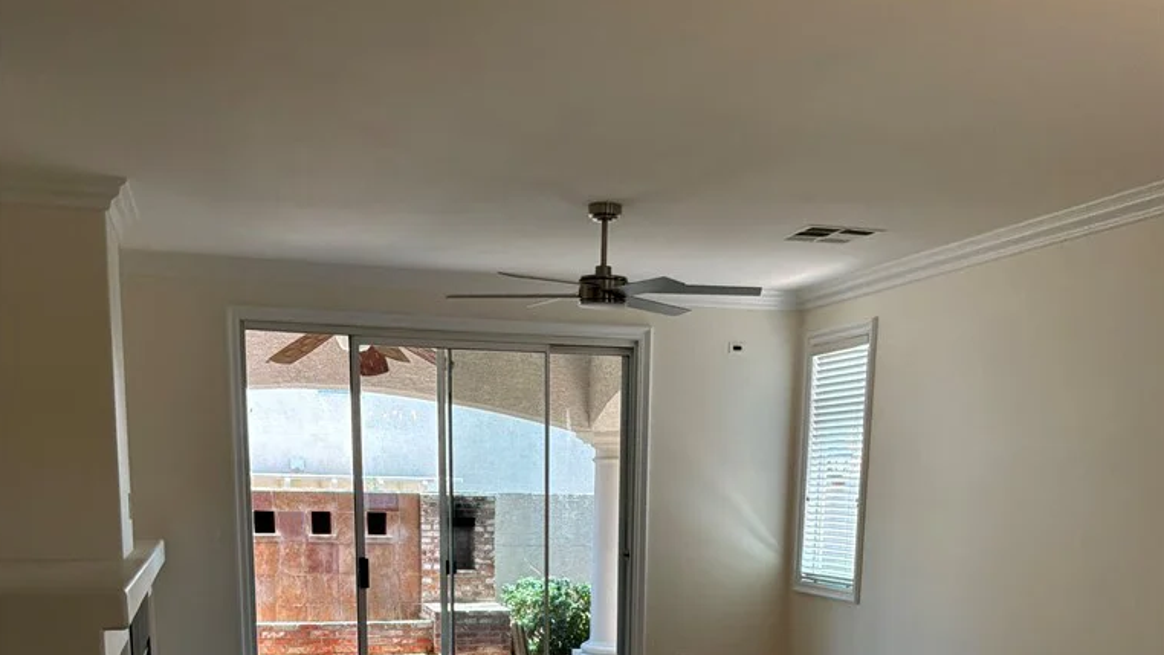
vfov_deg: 26.6
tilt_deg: -11.0
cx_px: 582
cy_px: 731
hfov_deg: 49.4
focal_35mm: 41
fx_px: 1266
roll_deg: -1.3
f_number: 1.8
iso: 64
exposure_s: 1/175
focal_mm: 3
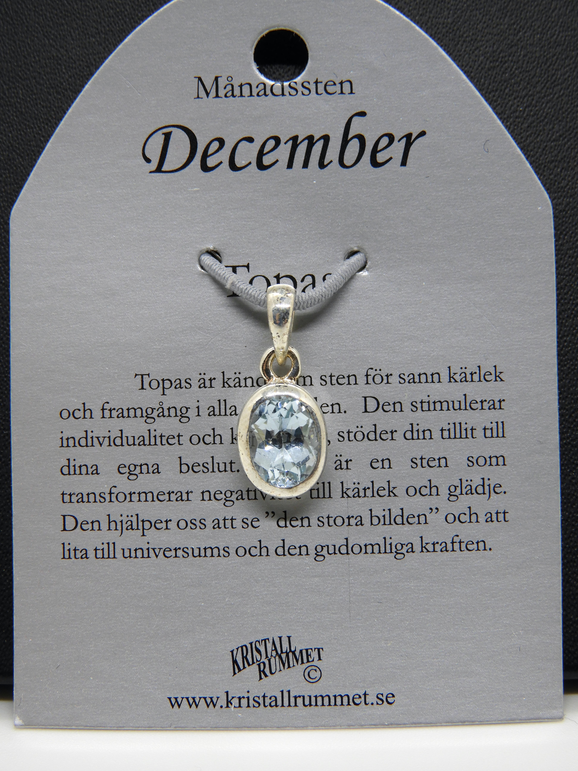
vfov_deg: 27.8
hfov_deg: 21.0
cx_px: 289
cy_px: 386
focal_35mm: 70
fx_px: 1558
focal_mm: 12.5
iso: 125
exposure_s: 1/30
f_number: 4.5
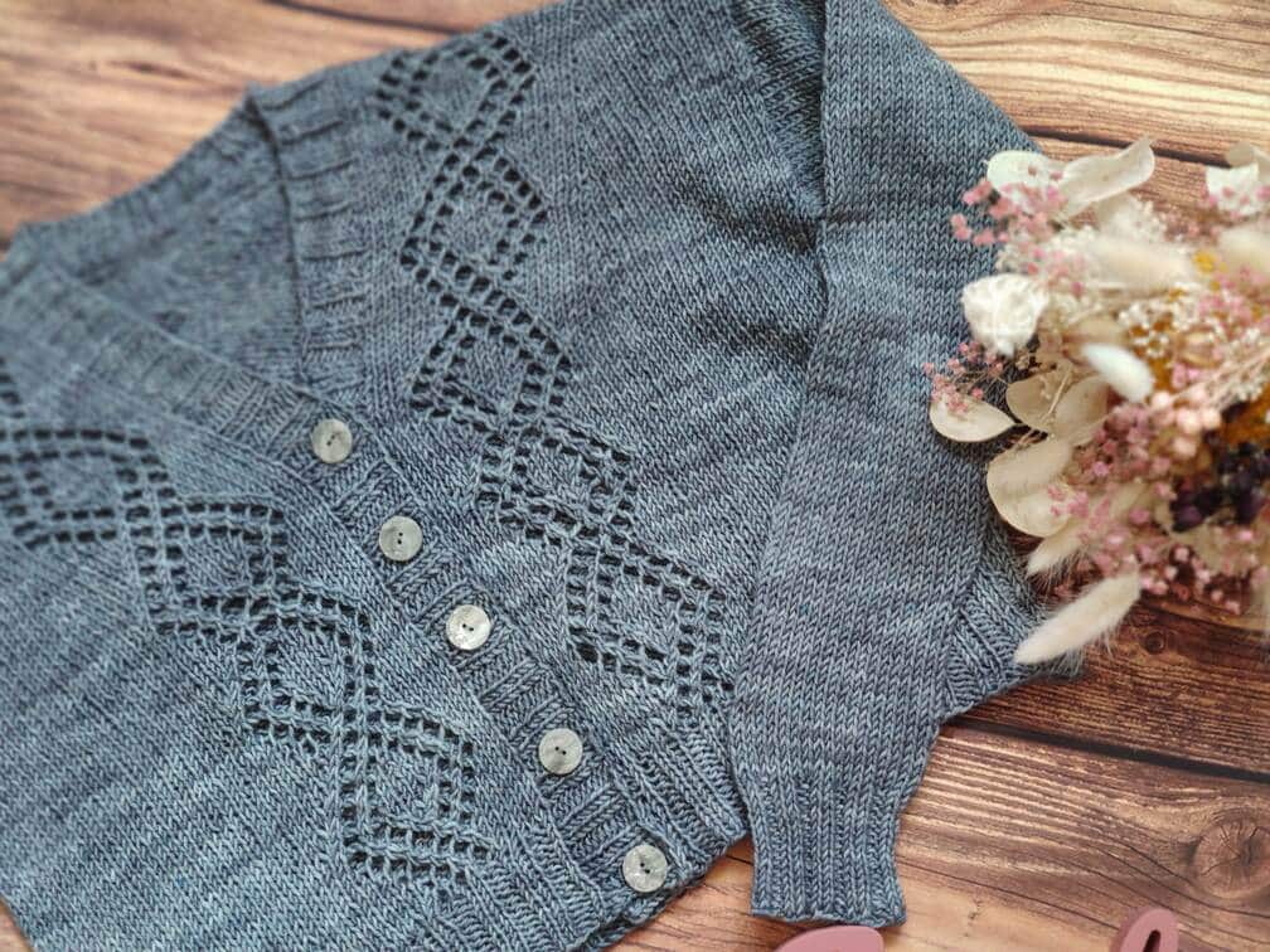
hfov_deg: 45.8
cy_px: 476
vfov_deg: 35.1
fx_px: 1504
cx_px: 635
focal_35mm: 41
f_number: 2
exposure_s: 1/50
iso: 798
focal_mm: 8.16
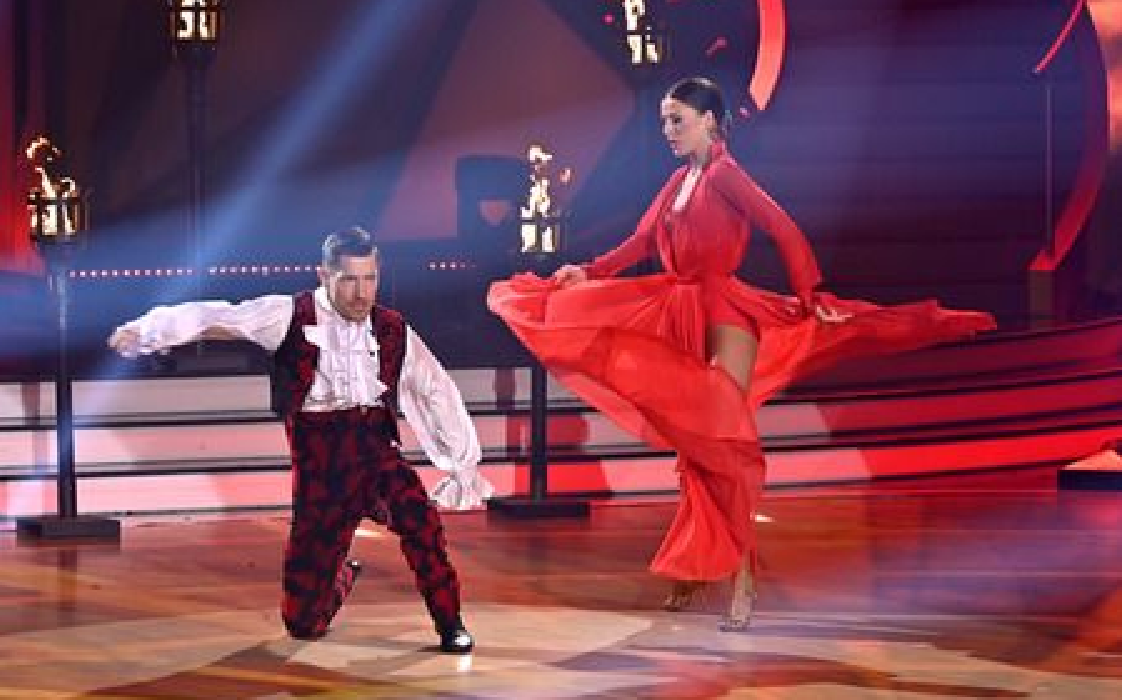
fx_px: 3912
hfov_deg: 16.3
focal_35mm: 128
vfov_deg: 10.2
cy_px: 365
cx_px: 561
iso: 1250
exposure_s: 1/400
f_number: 4.5
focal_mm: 125
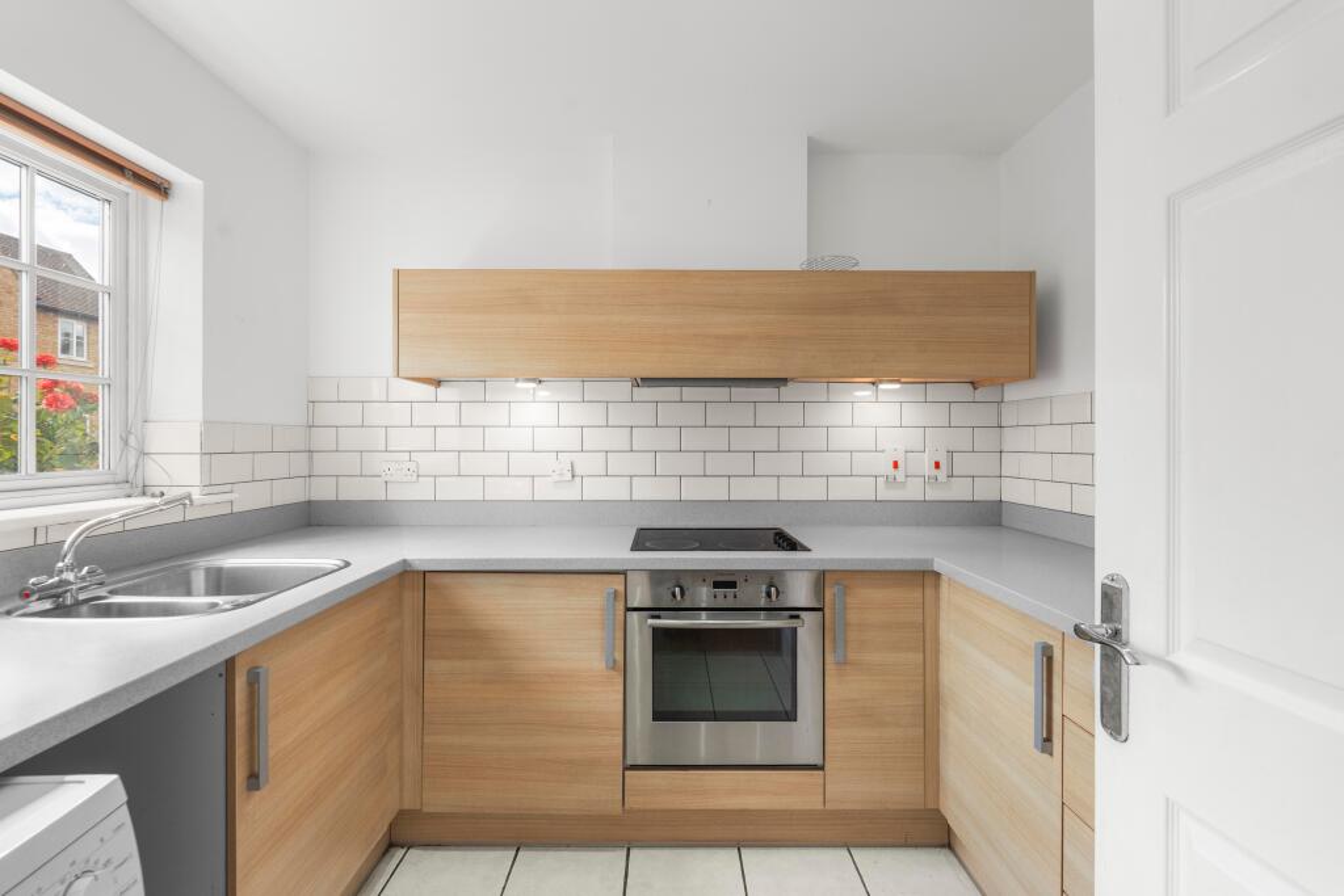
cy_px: 448
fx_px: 597
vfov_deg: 73.8
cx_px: 672
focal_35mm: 16
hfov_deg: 96.7
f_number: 8
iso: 320
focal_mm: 16
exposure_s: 1/6
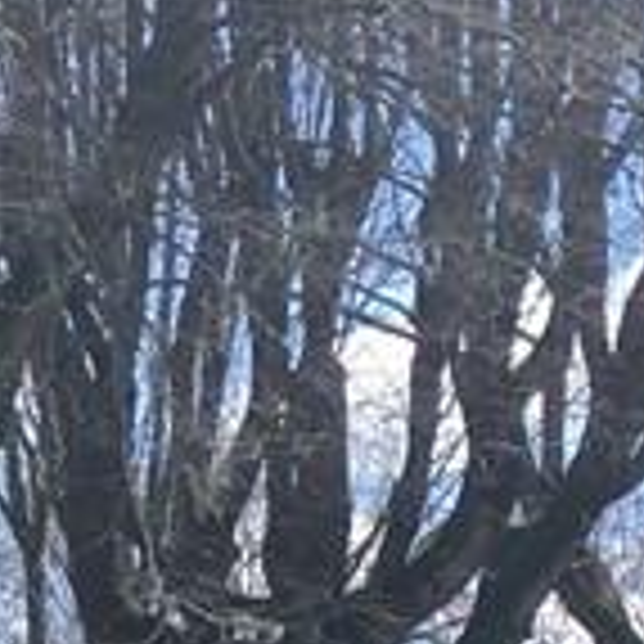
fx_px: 3852
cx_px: -725
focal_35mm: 183
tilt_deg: -5.5
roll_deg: -0.2
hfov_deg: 8.9
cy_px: 1468
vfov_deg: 8.8
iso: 25
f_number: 2.2
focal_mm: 4.15
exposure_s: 1/732
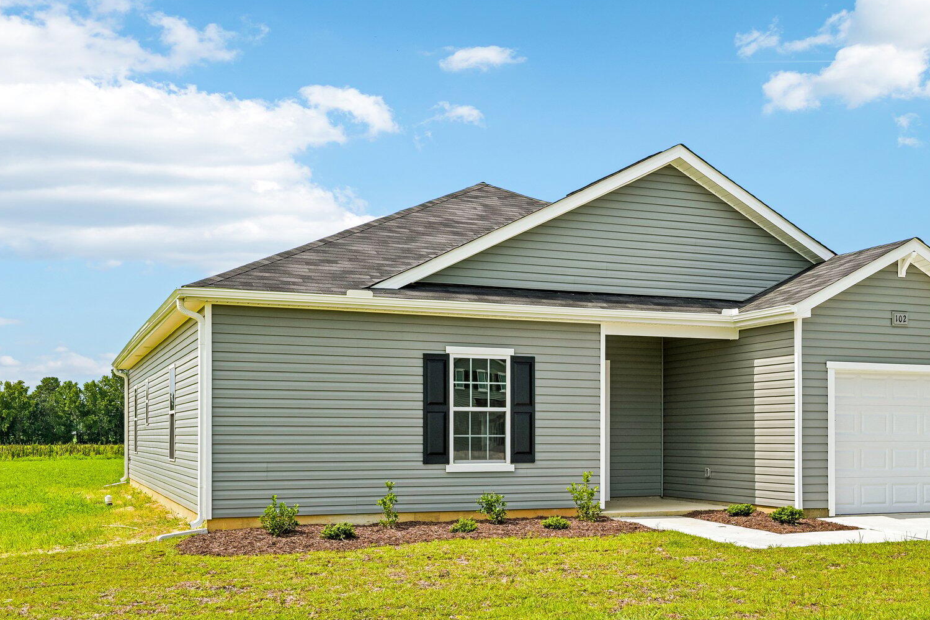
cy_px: 365
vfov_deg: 32.5
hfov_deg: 47.0
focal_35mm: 41
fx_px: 1059
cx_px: 581
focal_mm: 30
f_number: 8
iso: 100
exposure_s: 1/400
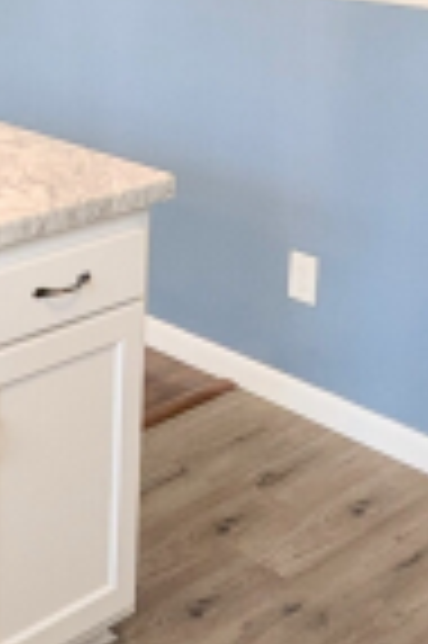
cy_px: 18
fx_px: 1126
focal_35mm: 63
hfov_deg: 20.8
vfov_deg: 30.0
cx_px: -9
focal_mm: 1.95
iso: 49
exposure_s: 1/30
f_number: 2.2
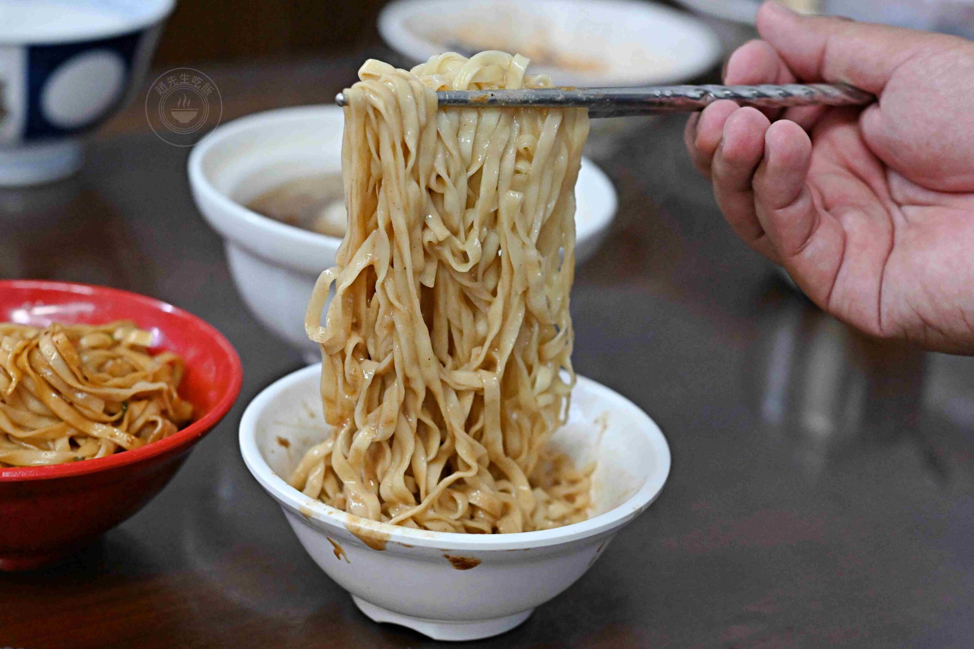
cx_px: 487
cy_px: 324
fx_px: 2029
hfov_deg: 27.0
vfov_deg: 18.2
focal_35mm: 75
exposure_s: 1/200
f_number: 3.2
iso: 4000
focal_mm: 50
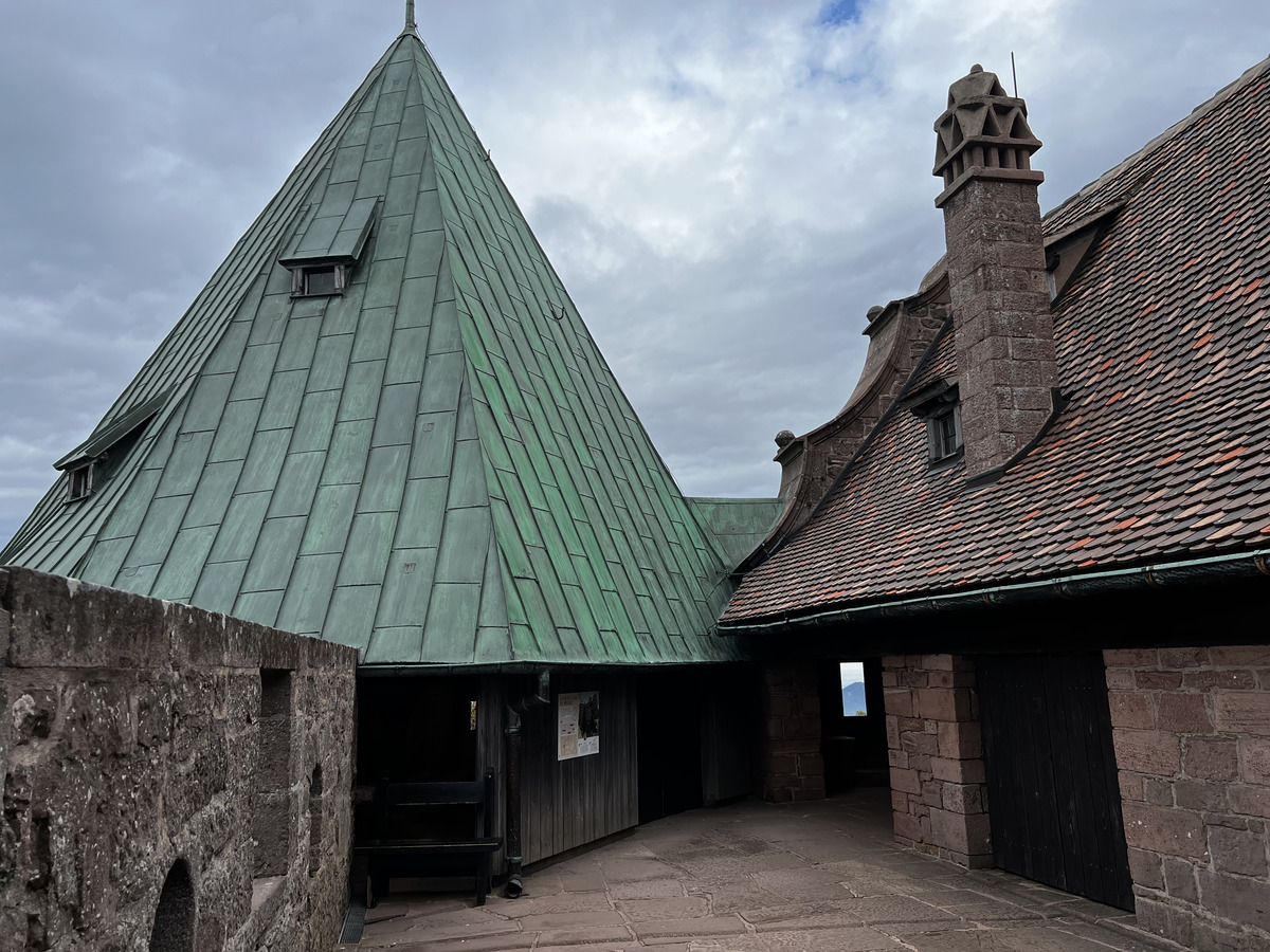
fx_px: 954
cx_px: 635
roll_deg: +1.3
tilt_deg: +11.6
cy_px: 476
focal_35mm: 26
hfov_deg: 67.3
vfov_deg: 53.1
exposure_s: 1/1377
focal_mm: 5.7
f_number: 1.5
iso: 50
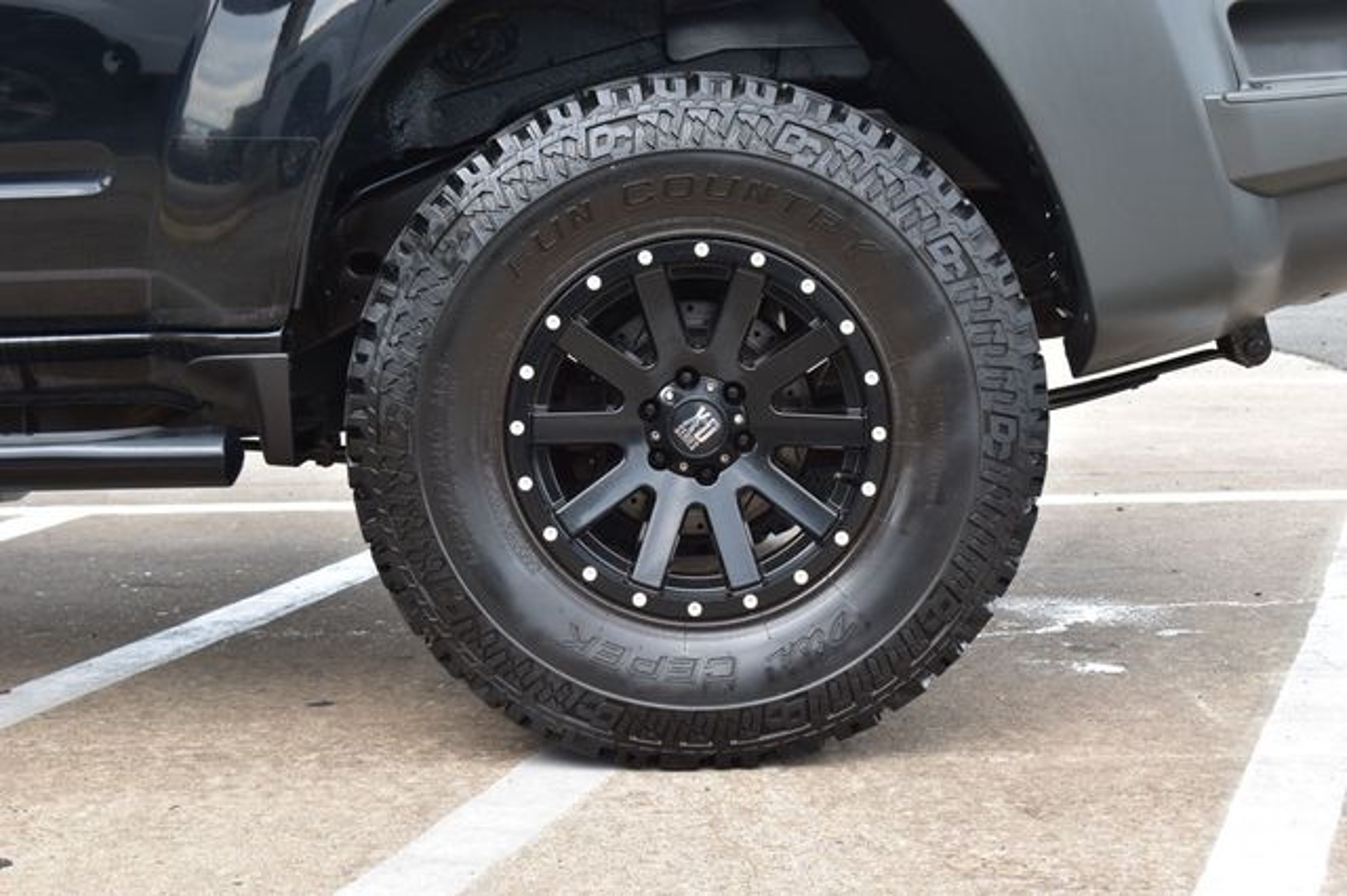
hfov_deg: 31.9
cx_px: 674
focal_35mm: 63
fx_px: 2356
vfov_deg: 21.5
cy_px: 448
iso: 400
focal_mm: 42
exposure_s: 1/80
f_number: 8
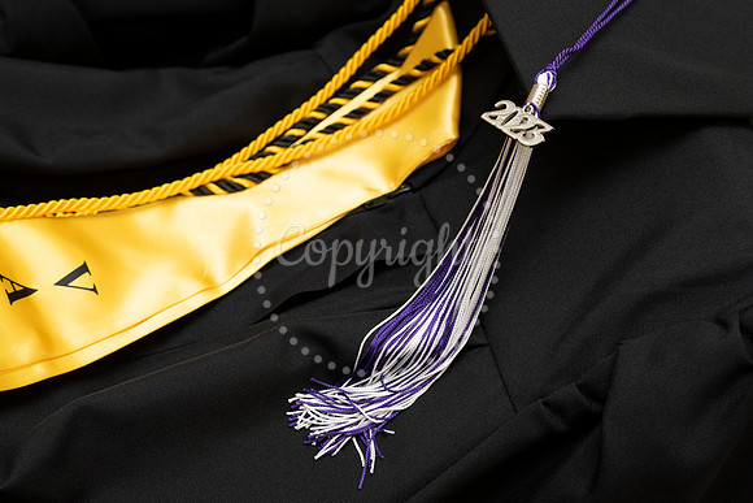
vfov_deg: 22.3
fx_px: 1275
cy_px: 224
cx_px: 363
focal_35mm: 61
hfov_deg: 32.9
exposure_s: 1/80
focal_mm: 55
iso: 800
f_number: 5.6
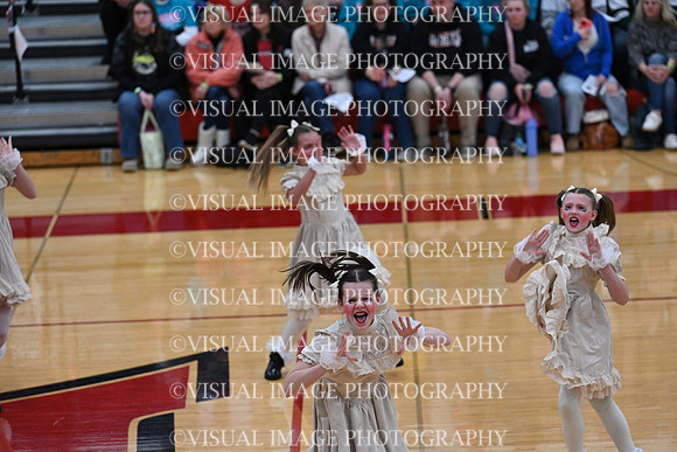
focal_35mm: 200
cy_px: 226
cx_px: 338
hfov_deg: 10.3
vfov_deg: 6.9
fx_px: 3762
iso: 4000
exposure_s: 1/400
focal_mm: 200
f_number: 4
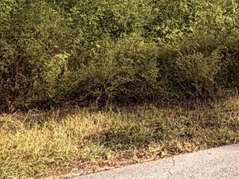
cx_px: 272
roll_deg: +1.0
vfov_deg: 15.9
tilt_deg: +17.2
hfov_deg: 24.6
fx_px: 504
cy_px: -177
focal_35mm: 73
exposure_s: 1/531
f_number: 2.2
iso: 40
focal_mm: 2.22
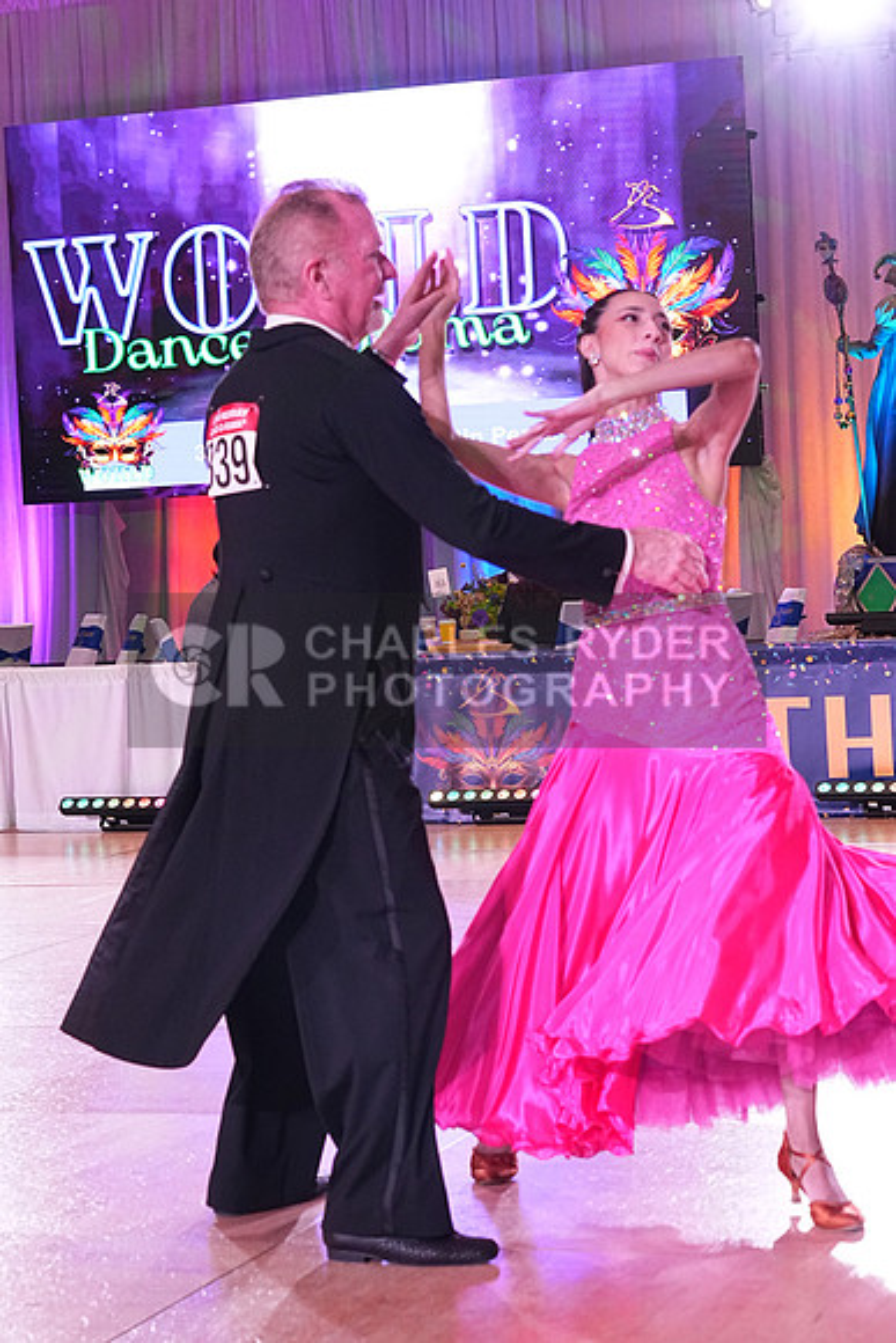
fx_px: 3134
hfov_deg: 16.3
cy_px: 672
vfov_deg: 24.2
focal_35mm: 84
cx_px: 448
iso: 3200
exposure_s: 1/250
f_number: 6.3
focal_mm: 56
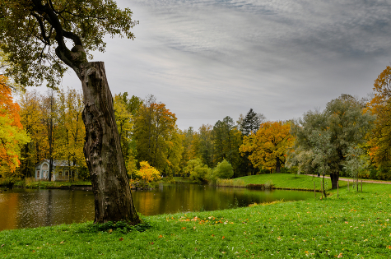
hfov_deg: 48.5
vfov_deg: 33.3
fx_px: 434
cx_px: 179
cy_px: 131
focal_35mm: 40
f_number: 9
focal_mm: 24
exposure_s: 1/200
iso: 100
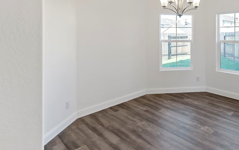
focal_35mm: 24
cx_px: 192
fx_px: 156
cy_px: 34
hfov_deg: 67.5
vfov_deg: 48.7
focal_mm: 14
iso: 250
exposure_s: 1/160
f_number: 4
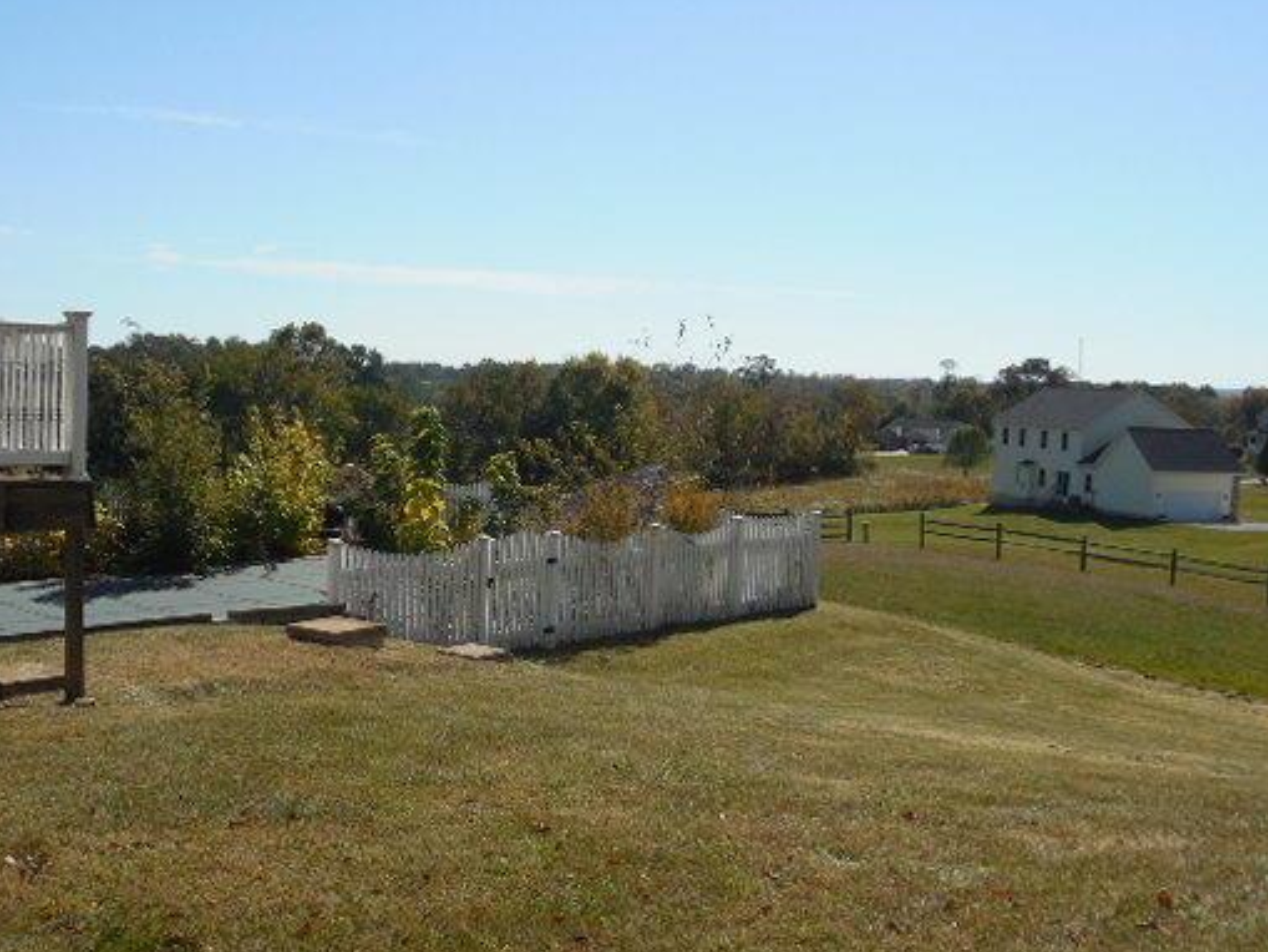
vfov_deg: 32.9
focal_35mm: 44
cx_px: 496
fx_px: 1612
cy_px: 533
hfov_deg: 42.7
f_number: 3.7
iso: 125
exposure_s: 1/1600
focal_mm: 6.3
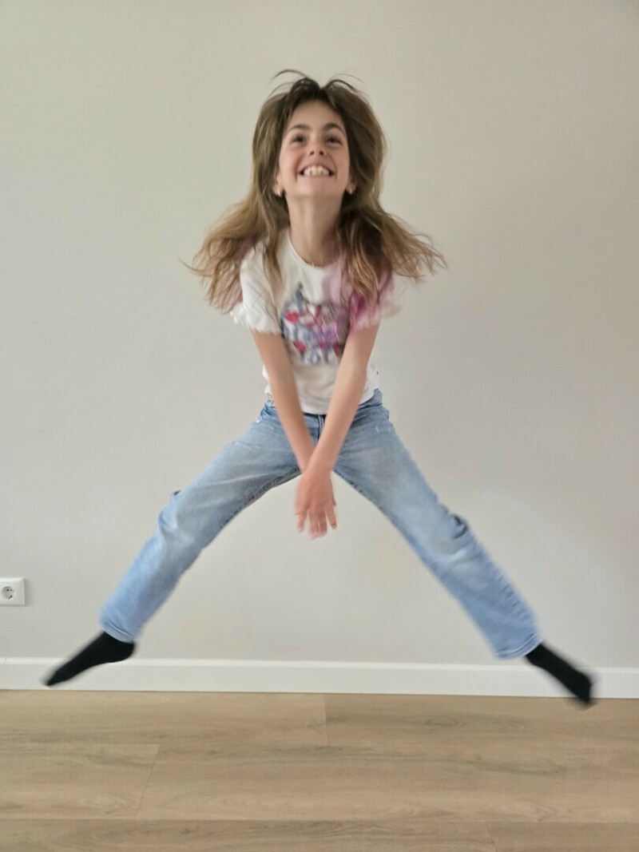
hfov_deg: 58.9
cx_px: 320
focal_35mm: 23
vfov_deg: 73.9
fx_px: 566
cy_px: 426
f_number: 1.7
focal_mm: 6.3
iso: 500
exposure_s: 1/100
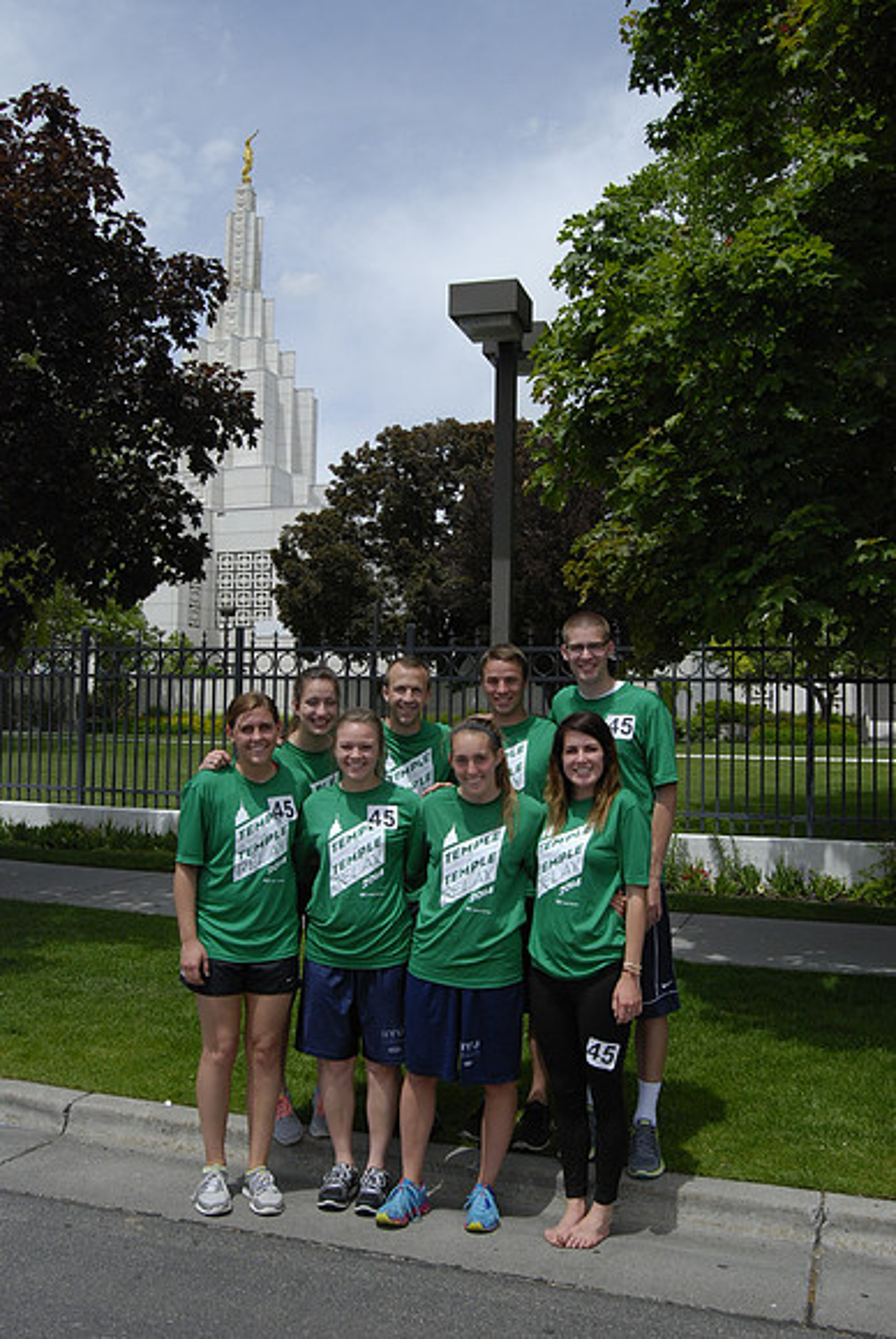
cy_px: 670
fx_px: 1229
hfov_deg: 40.1
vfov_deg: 57.2
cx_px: 448
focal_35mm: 33
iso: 400
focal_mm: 22
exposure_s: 1/800
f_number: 10
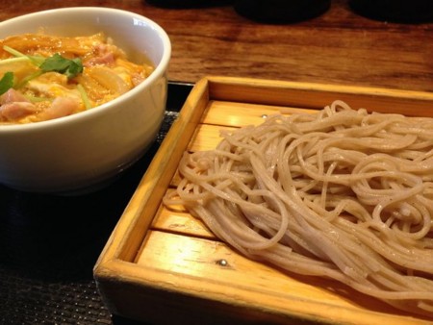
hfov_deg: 55.3
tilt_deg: -41.6
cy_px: 162
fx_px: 413
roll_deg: +4.8
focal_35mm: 33
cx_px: 216
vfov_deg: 43.0
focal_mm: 4.12
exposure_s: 1/20
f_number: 2.4
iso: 160
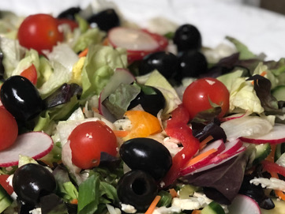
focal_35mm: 101
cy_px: 152
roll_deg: +1.4
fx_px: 832
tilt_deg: -37.0
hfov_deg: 19.4
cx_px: 94
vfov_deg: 14.6
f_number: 2.8
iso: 125
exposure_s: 1/30
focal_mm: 6.6
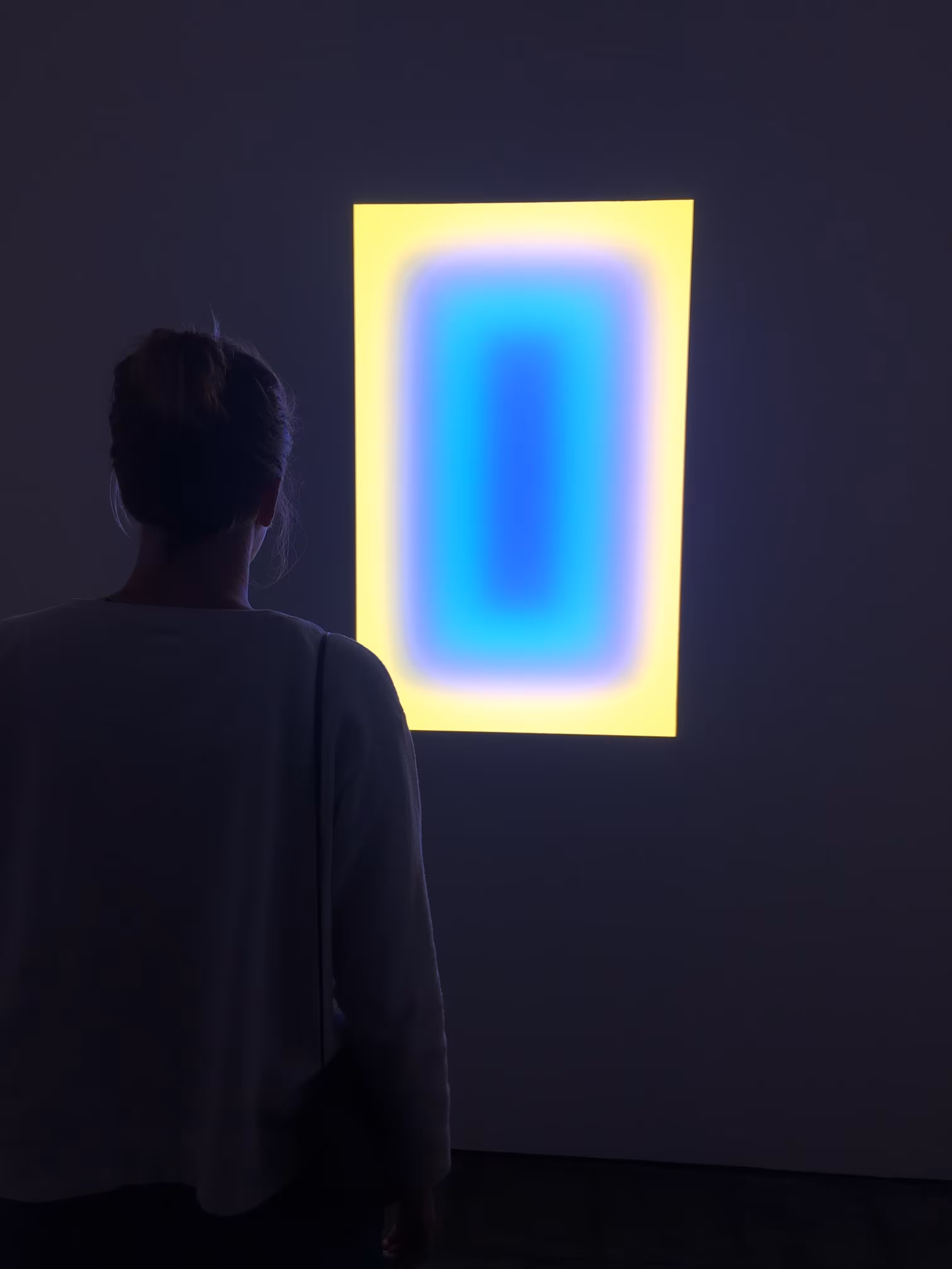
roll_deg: +0.0
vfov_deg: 61.7
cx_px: 476
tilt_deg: -5.2
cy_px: 634
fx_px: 1063
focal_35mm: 29
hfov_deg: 48.2
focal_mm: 4.15
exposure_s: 1/60
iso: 25
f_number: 2.2
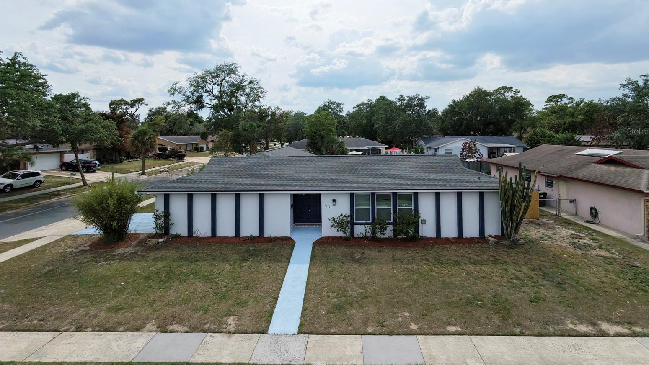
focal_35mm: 18
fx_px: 310
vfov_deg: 60.0
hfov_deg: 92.6
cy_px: 131
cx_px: 331
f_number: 2.2
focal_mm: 3.05
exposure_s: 1/5000
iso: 400
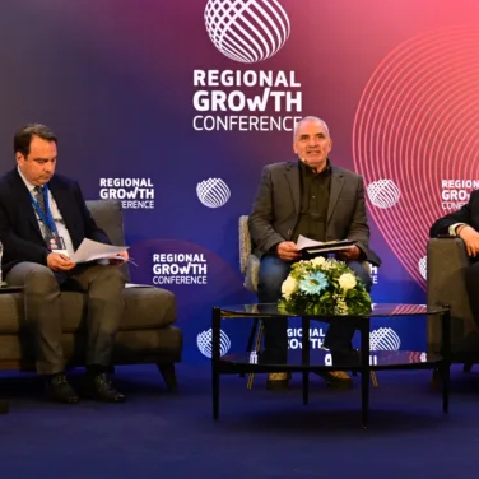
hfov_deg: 19.7
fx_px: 1378
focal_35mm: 88
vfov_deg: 19.7
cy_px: 215
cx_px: 322
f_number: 4
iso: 2000
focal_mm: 38
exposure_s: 1/400
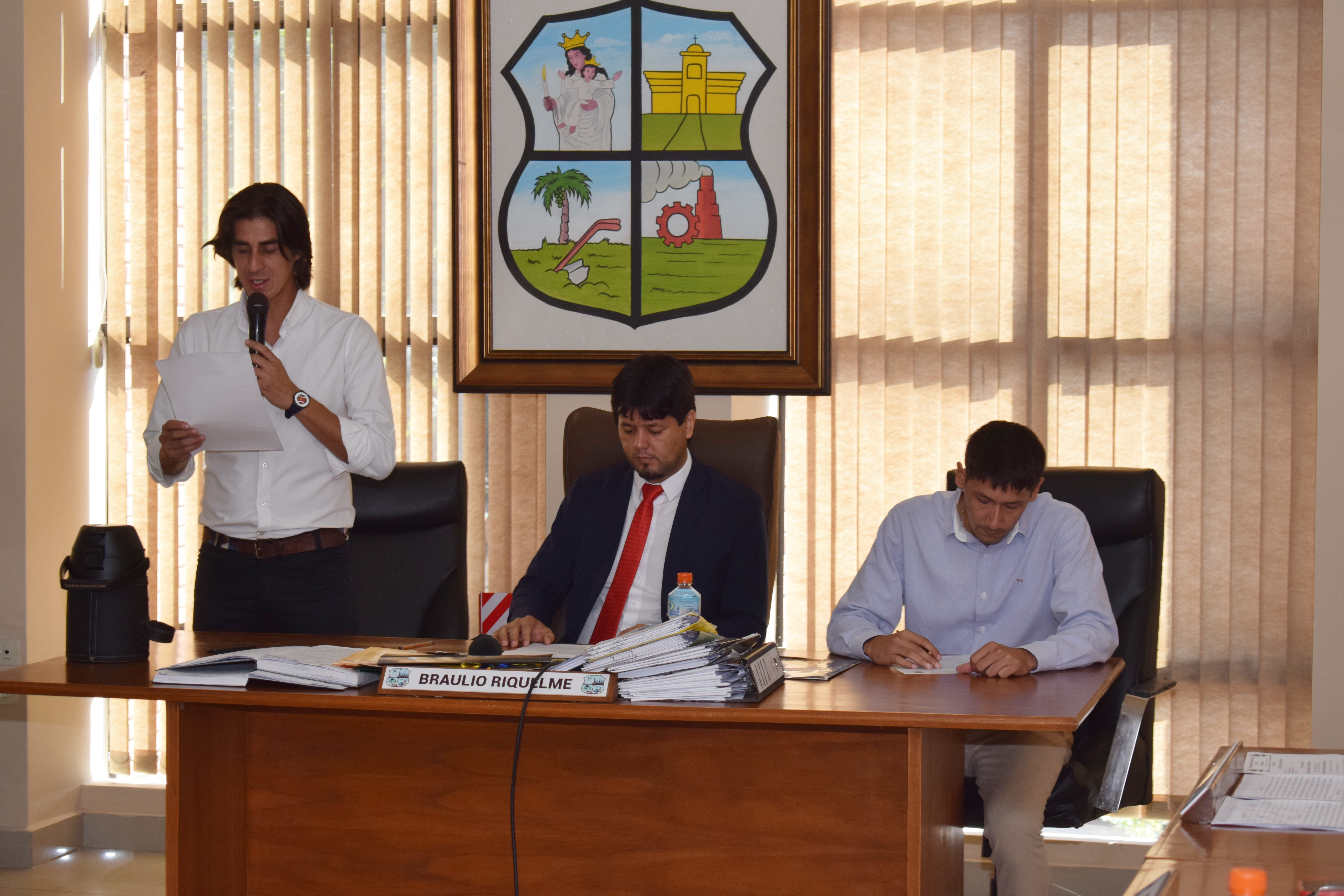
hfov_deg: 24.6
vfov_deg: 16.6
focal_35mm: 82
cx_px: 672
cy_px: 448
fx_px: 3080
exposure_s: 1/125
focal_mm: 55
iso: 450
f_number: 5.6
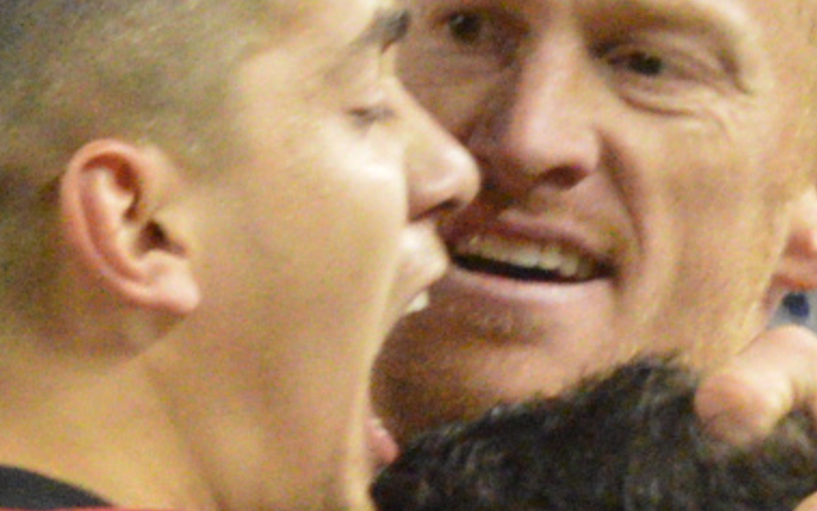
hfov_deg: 1.4
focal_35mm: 1515
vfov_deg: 0.9
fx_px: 33739
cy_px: 1203
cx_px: -326
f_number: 5.6
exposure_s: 1/250
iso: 3200
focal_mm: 125
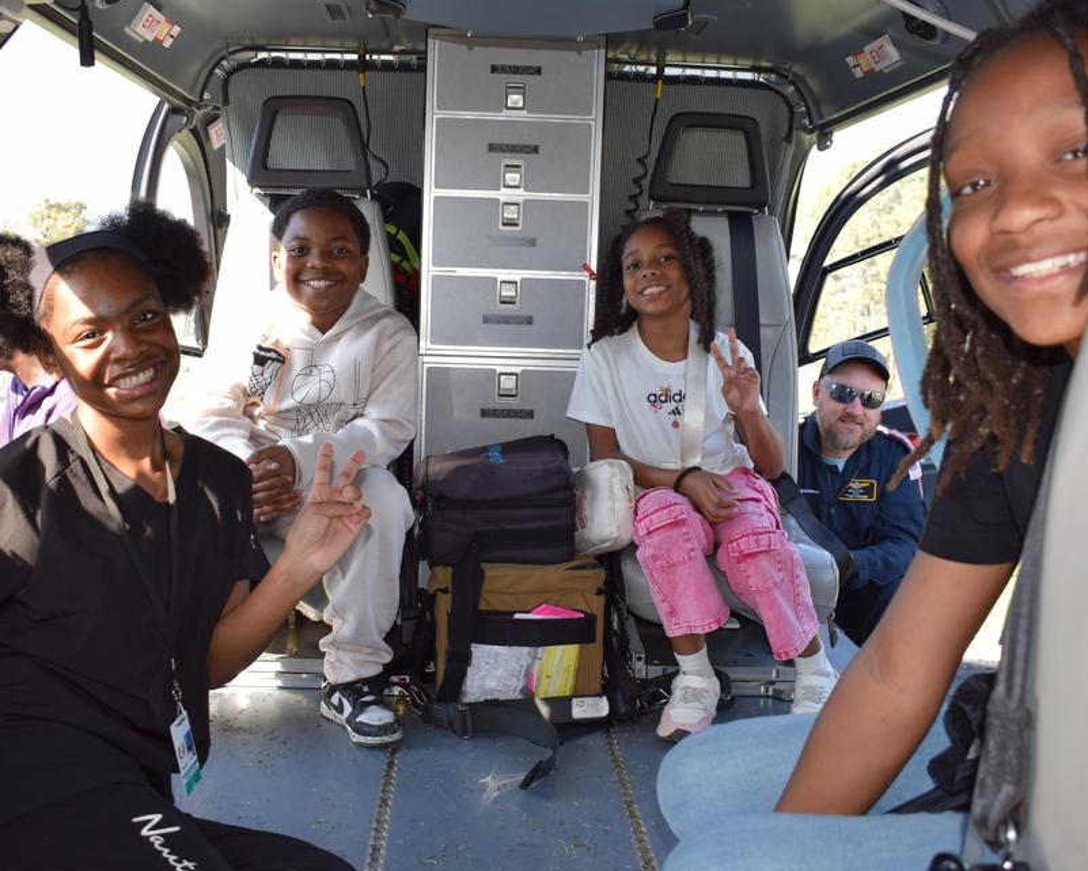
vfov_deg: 41.2
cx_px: 522
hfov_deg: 50.3
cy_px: 429
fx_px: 1159
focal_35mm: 36
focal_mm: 20
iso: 180
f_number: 5.6
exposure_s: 1/125
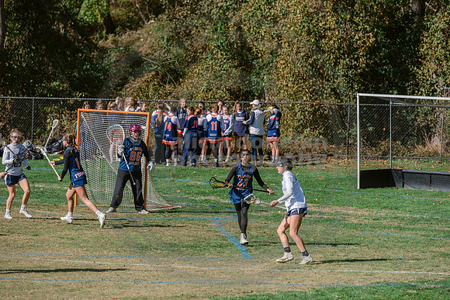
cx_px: 225
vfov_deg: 6.9
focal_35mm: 200
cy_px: 150
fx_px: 2501
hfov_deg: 10.3
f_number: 5
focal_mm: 200
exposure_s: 1/1600
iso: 250
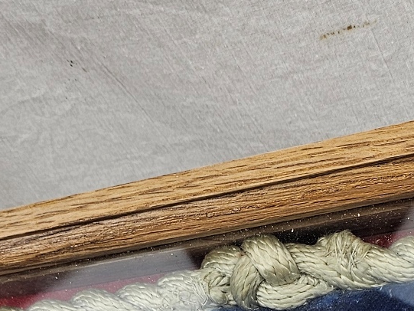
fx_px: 1220
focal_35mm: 102
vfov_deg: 12.9
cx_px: 347
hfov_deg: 19.0
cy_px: 585
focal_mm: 6.3
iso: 40
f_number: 1.7
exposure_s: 1/100
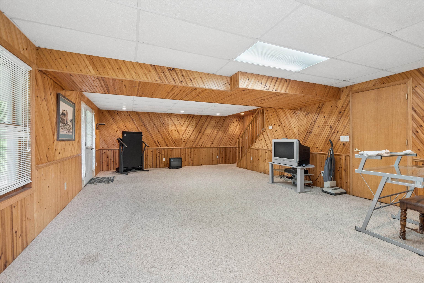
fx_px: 188
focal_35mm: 16
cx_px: 212
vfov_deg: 73.7
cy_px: 142
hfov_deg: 96.7
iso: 800
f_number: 10
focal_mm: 16
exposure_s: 1/10
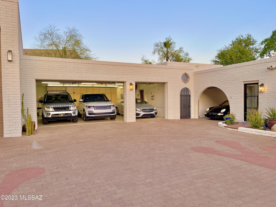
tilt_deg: -1.5
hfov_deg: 67.3
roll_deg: +1.8
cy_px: 104
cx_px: 138
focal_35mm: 26
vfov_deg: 53.1
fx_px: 207
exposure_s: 1/291
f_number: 1.6
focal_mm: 5.1
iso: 40
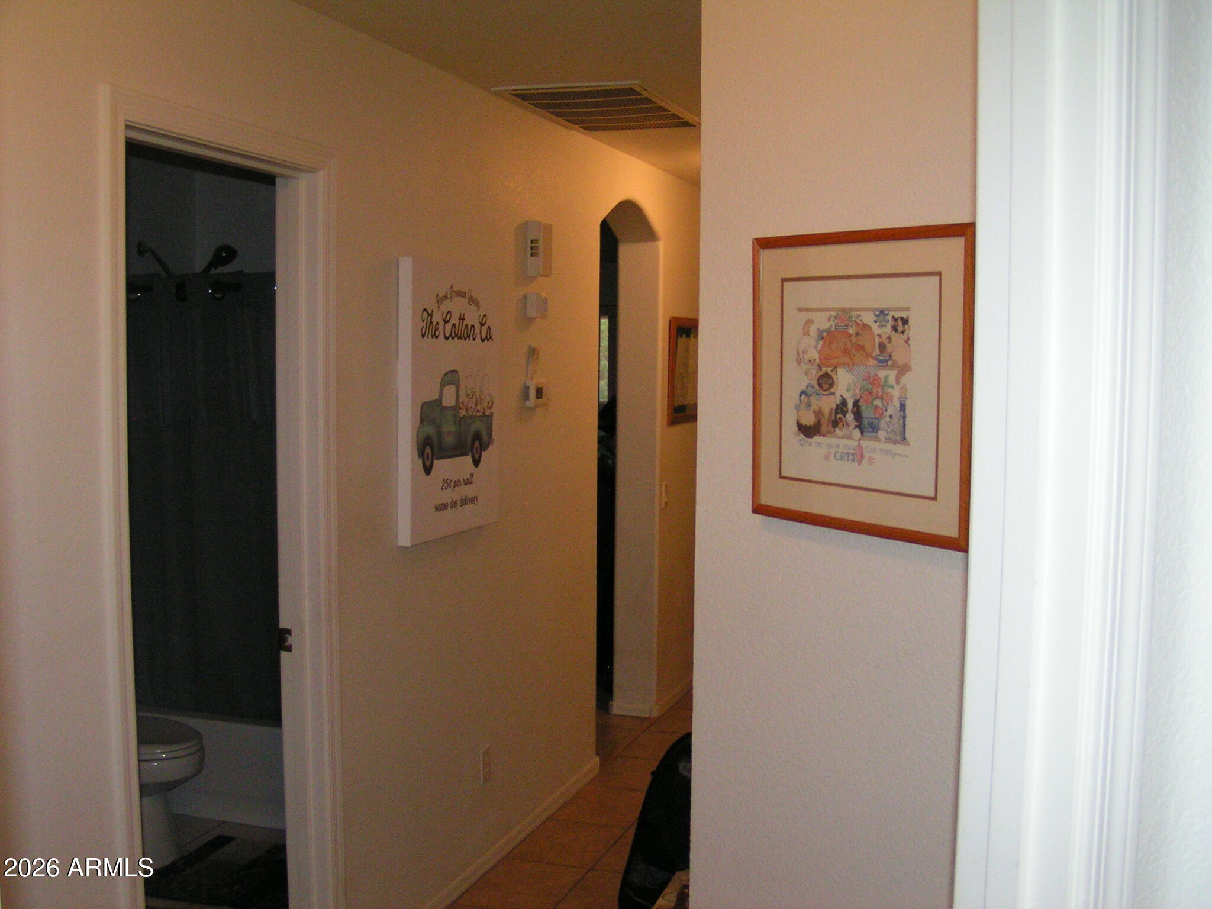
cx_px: 606
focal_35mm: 38
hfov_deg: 49.0
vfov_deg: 37.7
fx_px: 1330
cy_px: 454
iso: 200
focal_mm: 5.8
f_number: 2.8
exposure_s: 1/40
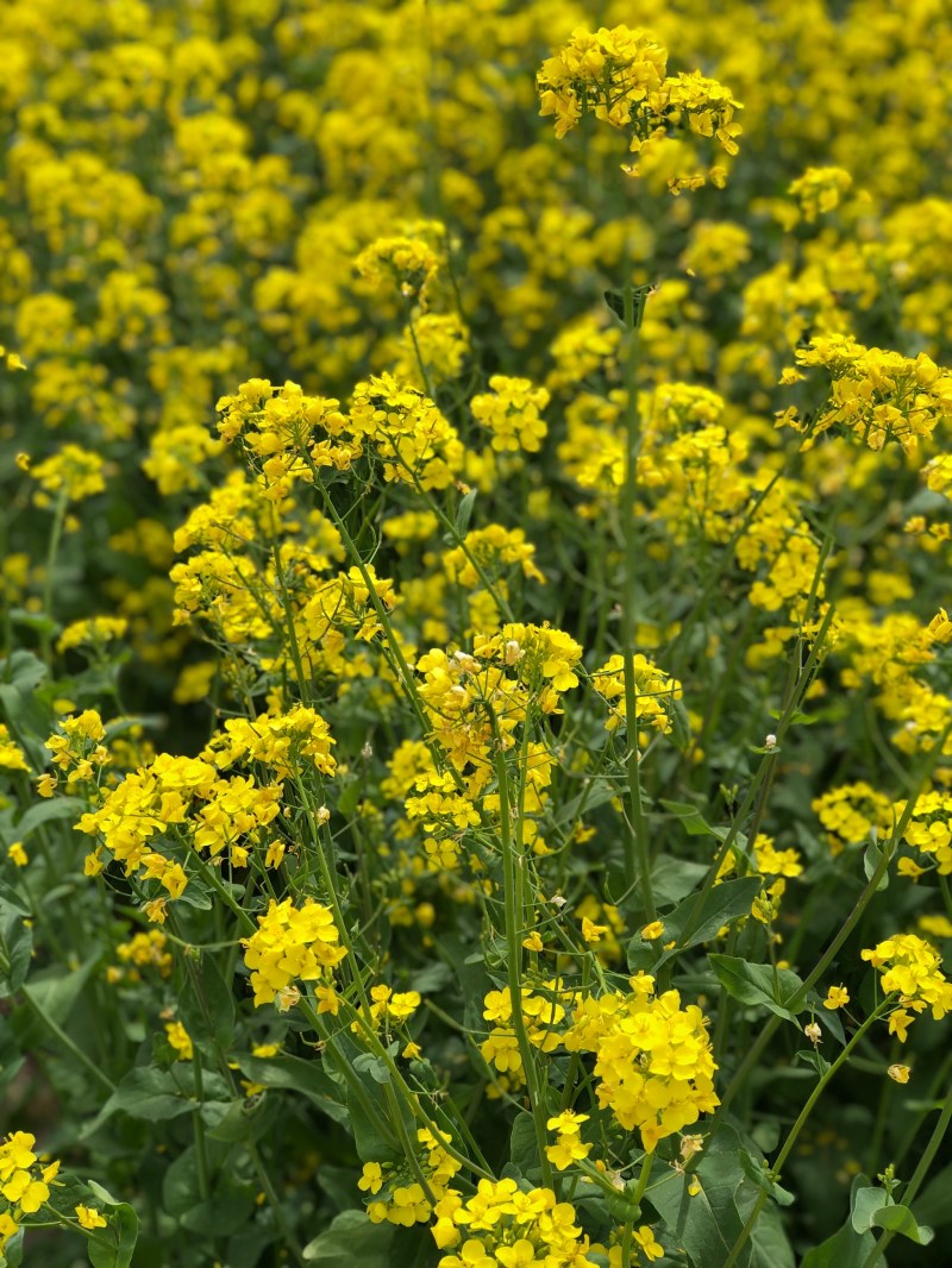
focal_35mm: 57
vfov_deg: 33.8
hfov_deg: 25.7
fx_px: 2089
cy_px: 634
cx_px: 476
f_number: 2.8
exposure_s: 1/407
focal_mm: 6.6
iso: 20
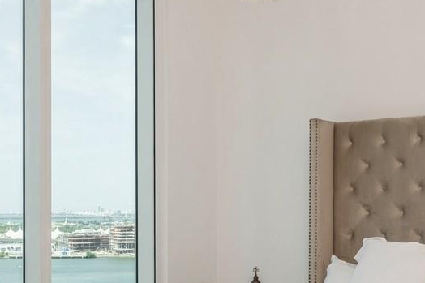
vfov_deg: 23.2
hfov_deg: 34.3
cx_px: 264
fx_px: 684
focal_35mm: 58
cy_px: 200
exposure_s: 1/100
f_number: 10
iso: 200
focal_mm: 19
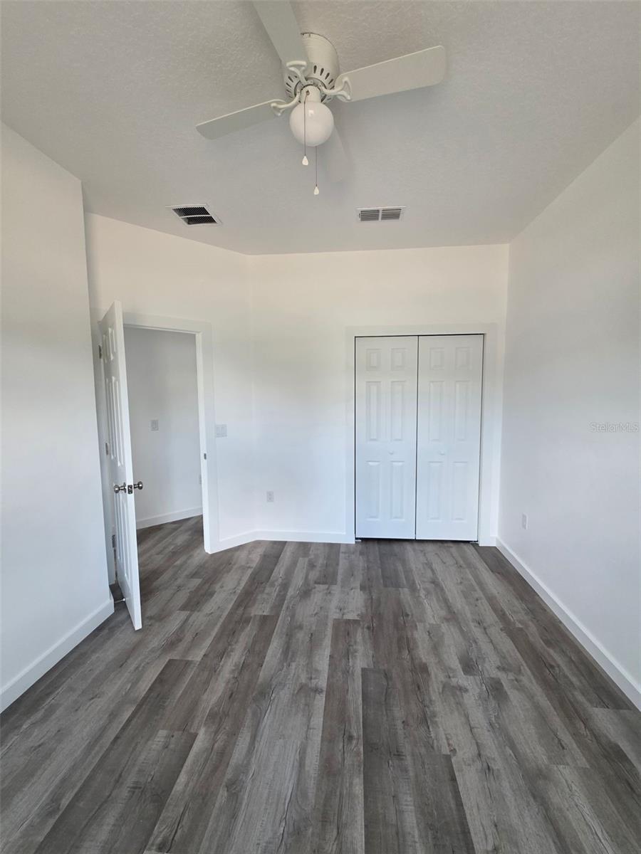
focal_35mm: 13
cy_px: 427
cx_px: 320
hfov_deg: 89.9
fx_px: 321
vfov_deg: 106.2
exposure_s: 1/120
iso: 250
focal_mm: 2.2
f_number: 1.9
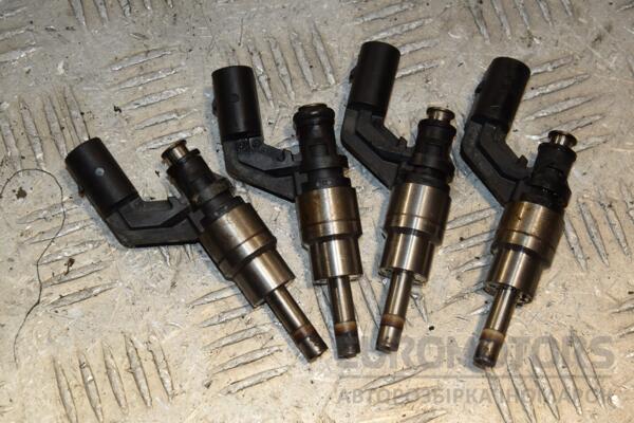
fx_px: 1638
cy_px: 212
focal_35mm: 93
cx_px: 317
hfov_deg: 21.9
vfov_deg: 14.7
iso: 800
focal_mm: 62
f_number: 9
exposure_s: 1/200
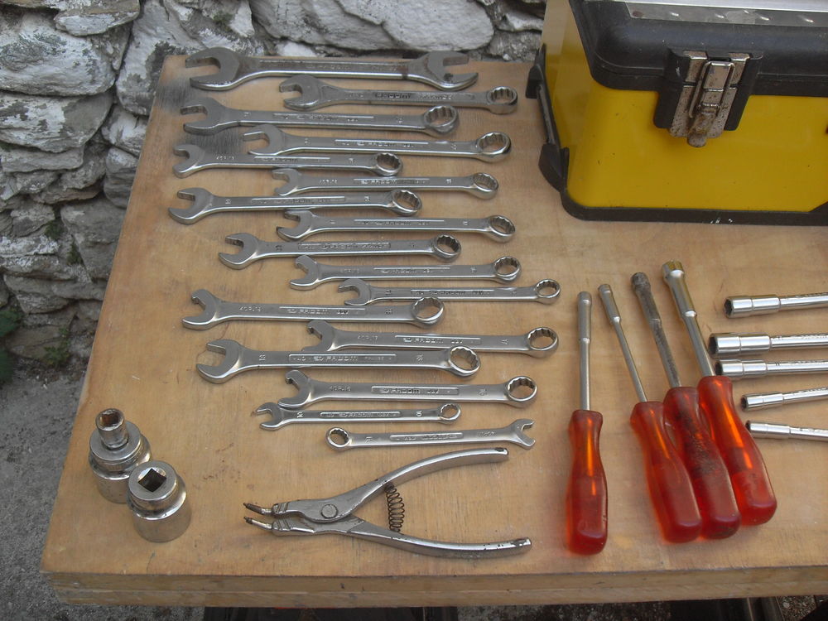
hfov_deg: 50.1
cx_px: 414
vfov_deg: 38.7
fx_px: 885
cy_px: 310
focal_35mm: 37
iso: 80
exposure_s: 1/125
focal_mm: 6.3
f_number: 2.8
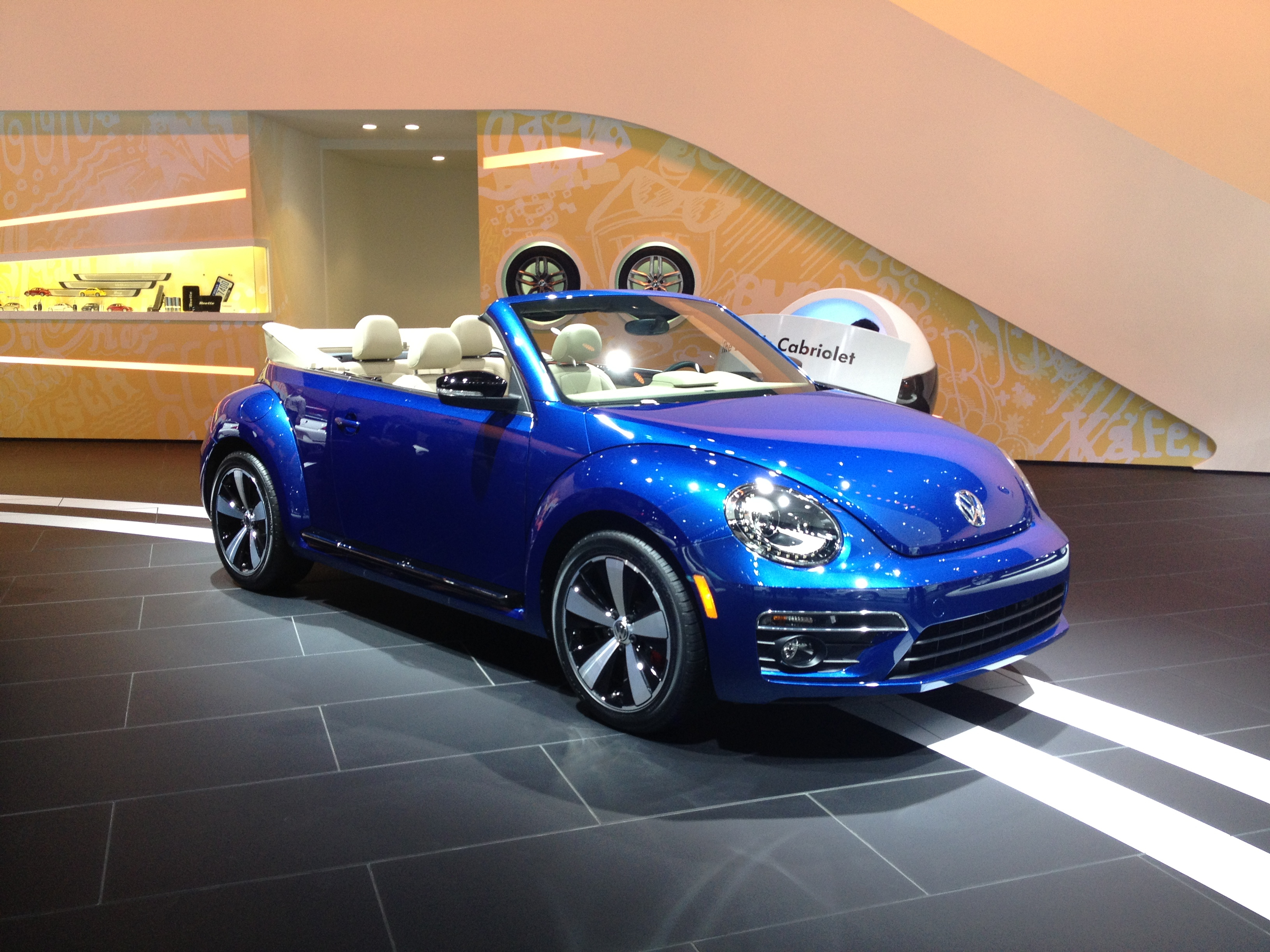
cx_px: 635
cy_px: 476
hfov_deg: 52.6
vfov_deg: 40.7
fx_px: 1284
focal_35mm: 35
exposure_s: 1/120
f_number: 2.4
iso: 80
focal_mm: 4.28
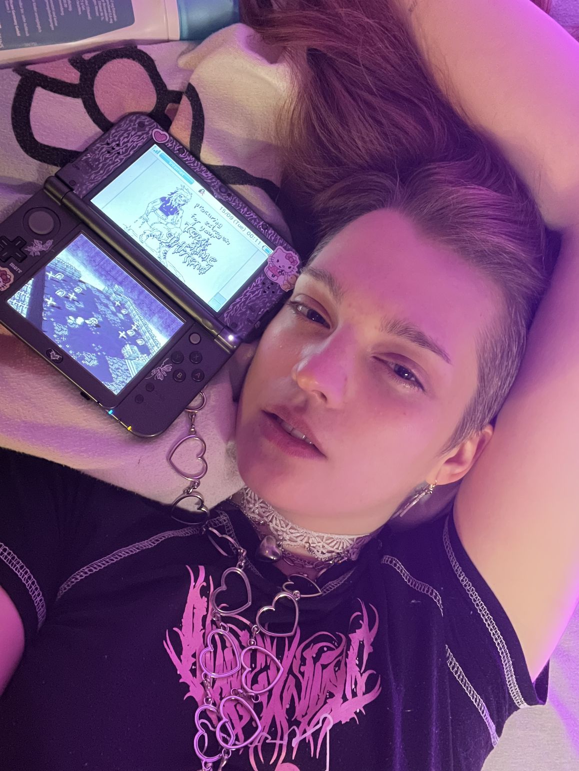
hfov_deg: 46.8
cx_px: 290
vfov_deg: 60.0
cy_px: 386
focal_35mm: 30
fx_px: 669
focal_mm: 2.71
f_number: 2.2
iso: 1250
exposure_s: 1/15
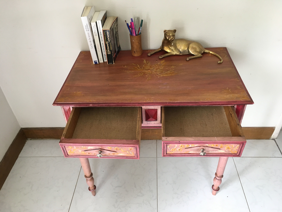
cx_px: 141
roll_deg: +2.6
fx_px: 236
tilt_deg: -40.8
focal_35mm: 29
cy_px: 106
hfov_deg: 61.7
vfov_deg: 48.2
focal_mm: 4.15
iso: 100
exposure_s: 1/33
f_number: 2.2
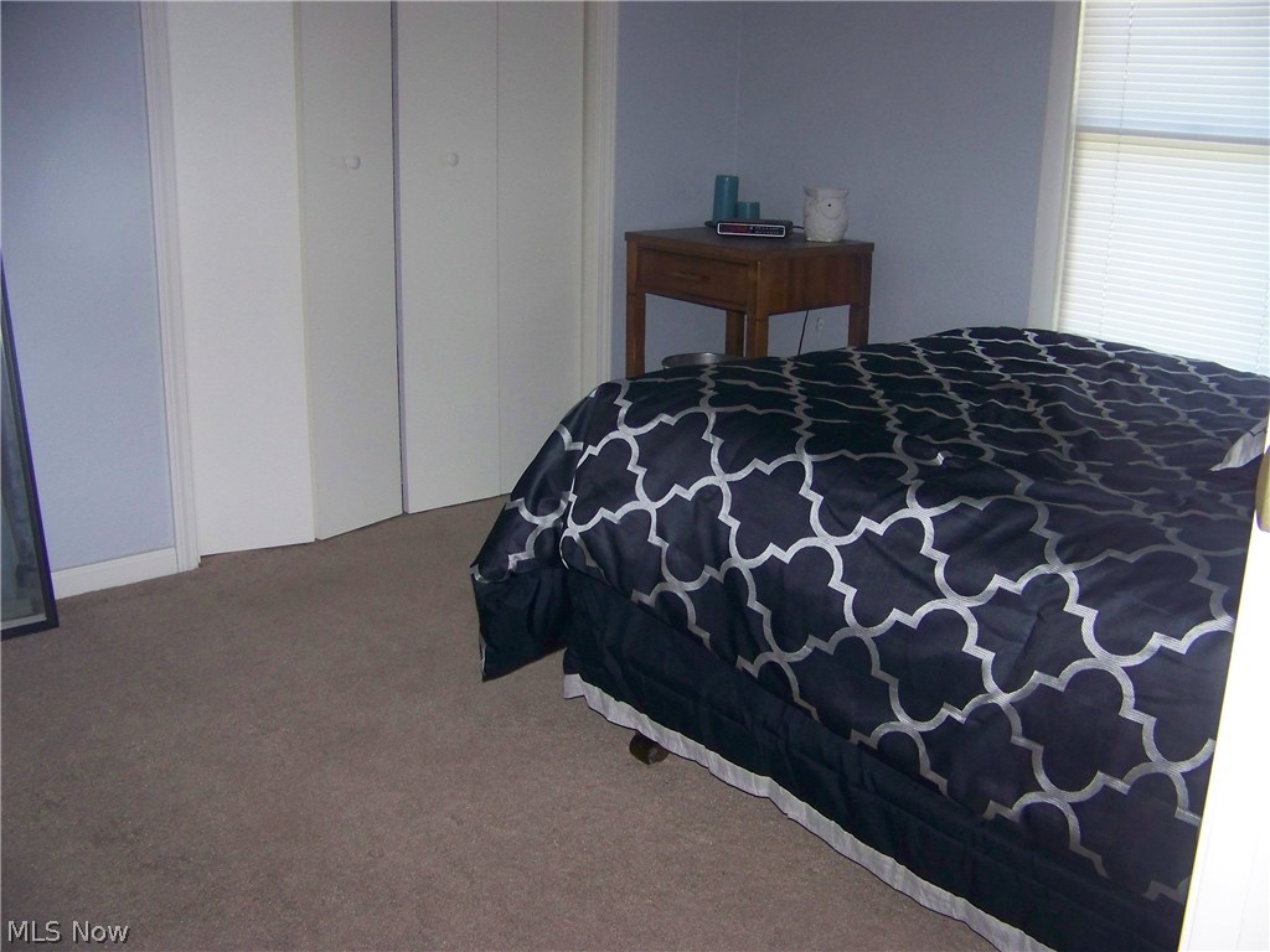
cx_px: 635
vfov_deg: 39.7
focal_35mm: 36
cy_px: 476
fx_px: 1321
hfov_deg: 51.4
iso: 200
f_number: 2.8
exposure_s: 1/30
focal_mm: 5.85
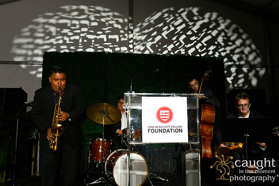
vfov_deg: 41.1
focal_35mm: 32
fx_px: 248
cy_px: 93
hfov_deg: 58.7
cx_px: 140
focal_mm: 32
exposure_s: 1/160
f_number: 5
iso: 640
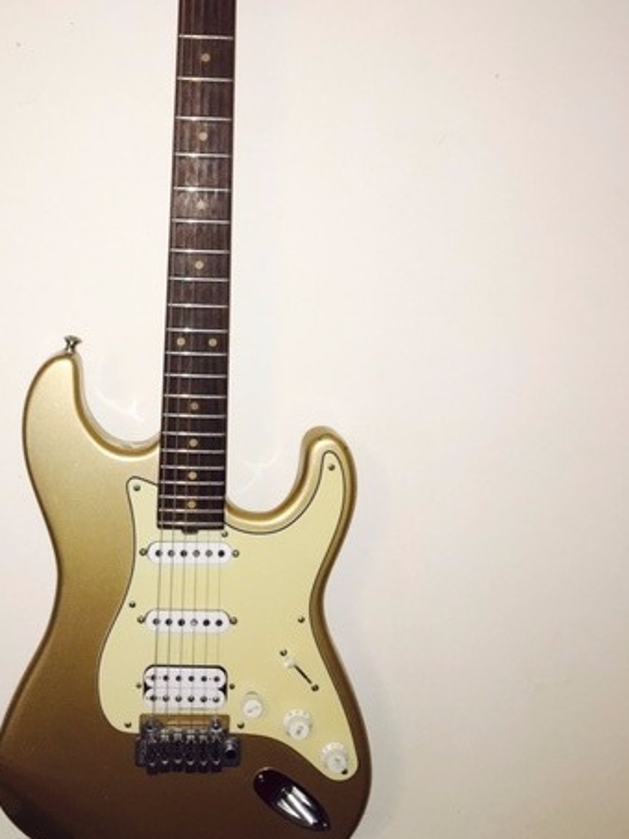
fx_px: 993
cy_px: 294
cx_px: 196
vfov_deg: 45.2
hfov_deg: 34.7
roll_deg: -0.2
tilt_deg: -5.5
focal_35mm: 41
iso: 40
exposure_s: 1/24
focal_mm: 4.15
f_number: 2.2
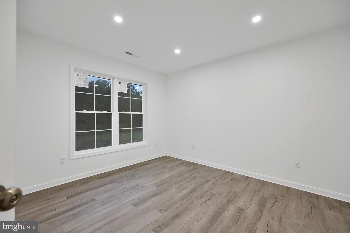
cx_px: 175
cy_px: 116
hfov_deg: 104.3
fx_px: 136
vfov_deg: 81.1
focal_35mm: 14
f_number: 5
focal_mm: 14
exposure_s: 1/30
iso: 200
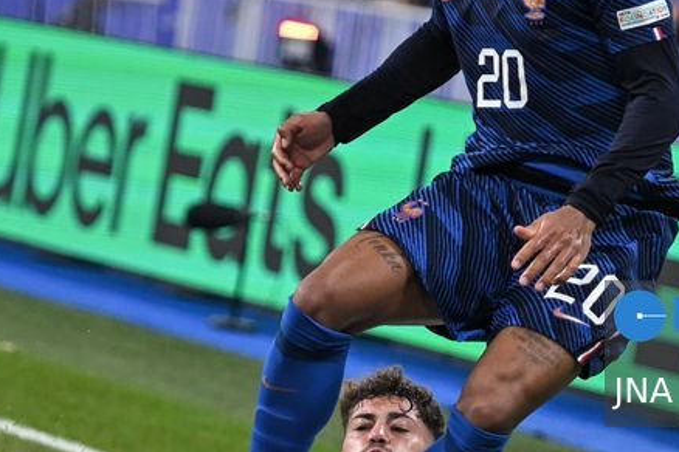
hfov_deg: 7.1
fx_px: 5507
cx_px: 462
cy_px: 262
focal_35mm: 292
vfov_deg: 4.7
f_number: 2.8
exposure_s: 1/2500
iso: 2500
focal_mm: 125
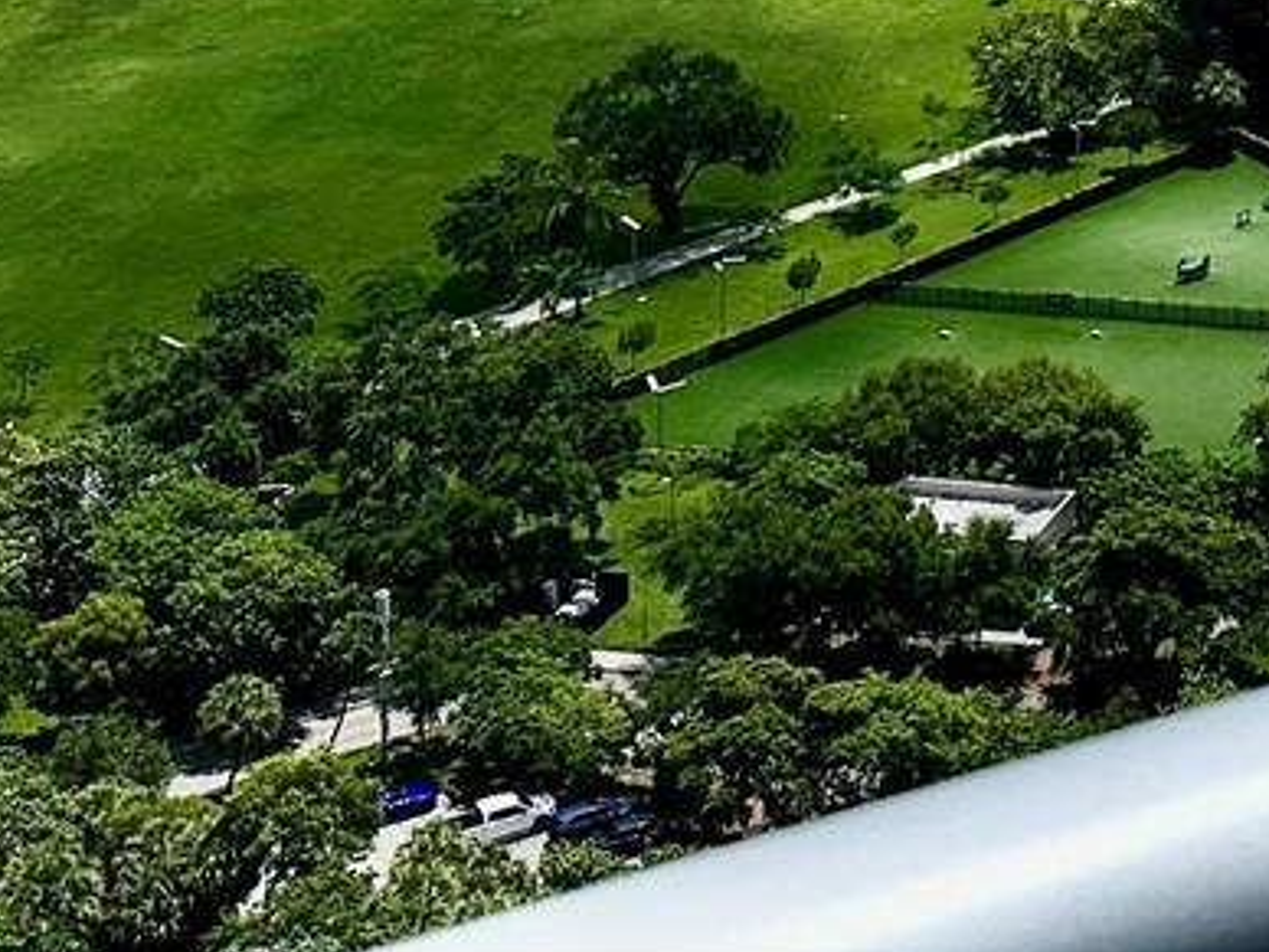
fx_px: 3629
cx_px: 2018
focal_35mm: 99
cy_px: -995
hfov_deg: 17.4
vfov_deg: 12.9
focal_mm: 6.86
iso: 80
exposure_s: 1/9709
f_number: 1.78
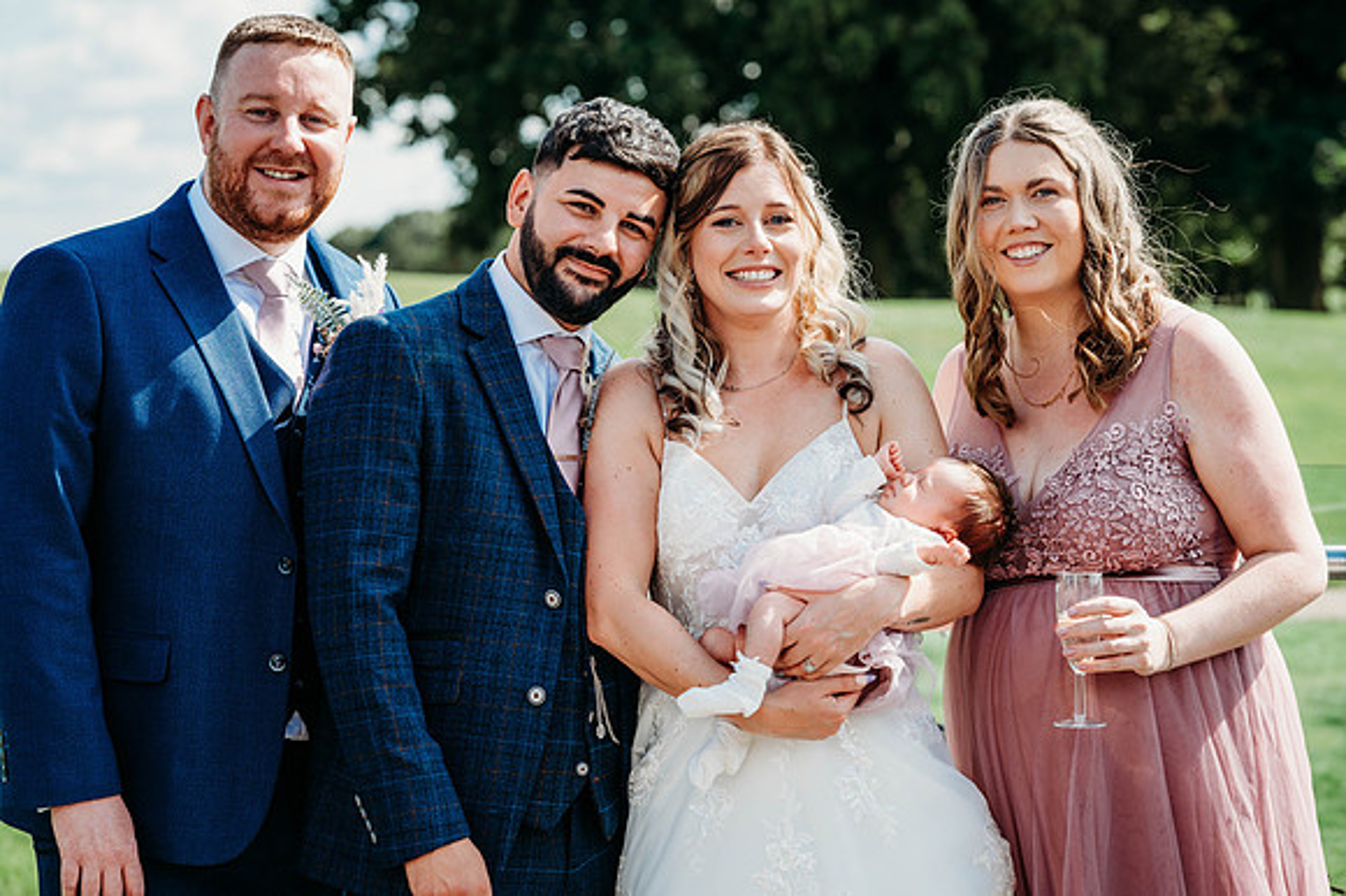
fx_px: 3176
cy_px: 448
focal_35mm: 85
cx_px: 673
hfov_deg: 23.9
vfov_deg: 16.1
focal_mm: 85
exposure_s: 1/400
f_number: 4
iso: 100
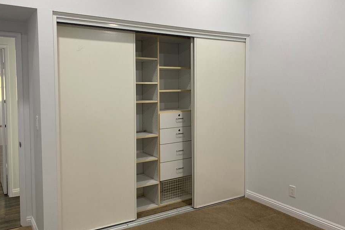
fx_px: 297
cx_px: 165
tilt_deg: -2.7
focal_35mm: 31
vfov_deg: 42.3
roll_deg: -0.6
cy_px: 107
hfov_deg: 60.3
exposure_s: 1/60
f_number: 1.8
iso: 64
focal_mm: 4.25
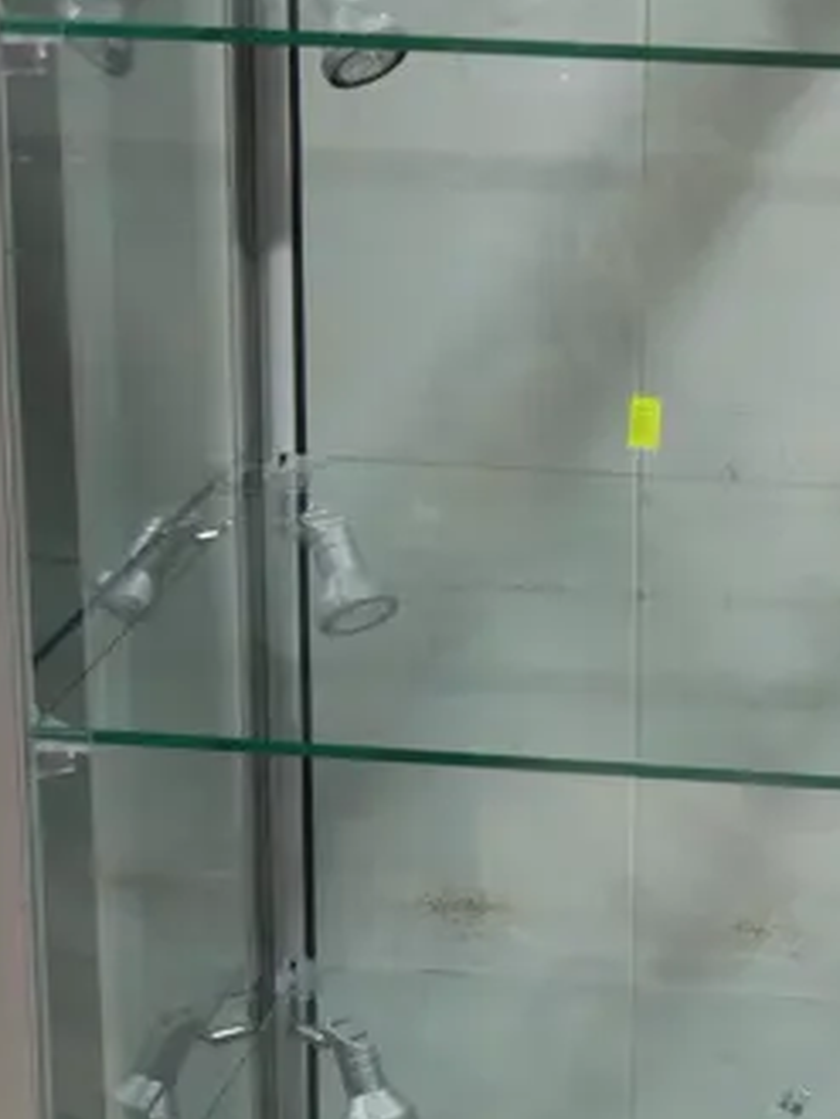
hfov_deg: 13.1
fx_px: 3621
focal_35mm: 112
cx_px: 721
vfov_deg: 17.4
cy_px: 867
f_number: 4
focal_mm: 18
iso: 400
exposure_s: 1/60
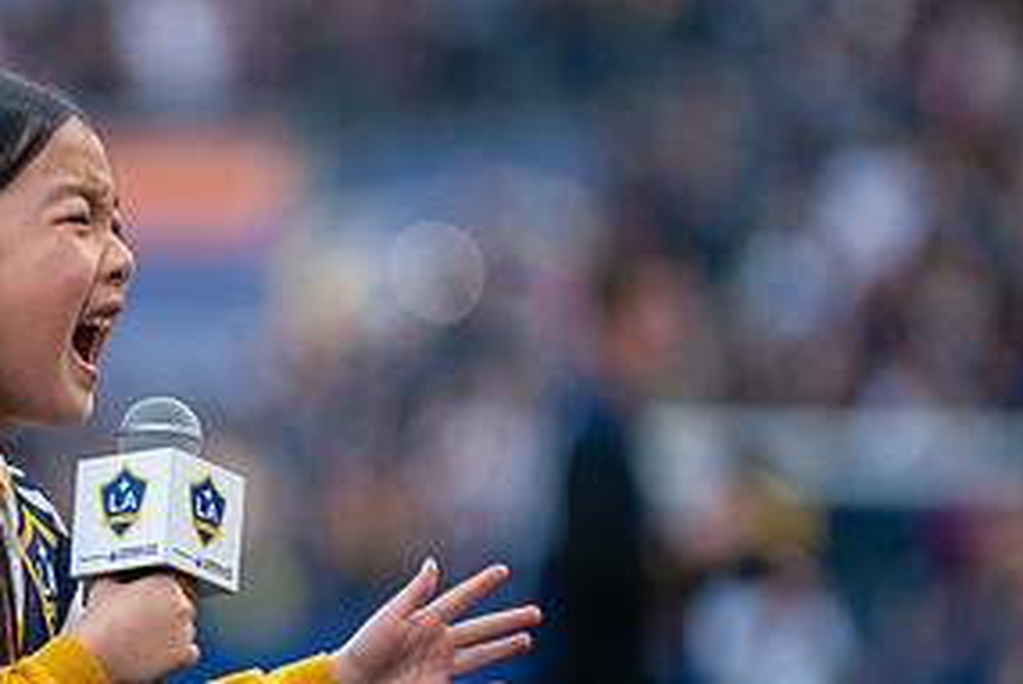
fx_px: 11514
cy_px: 458
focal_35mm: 405
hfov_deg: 5.1
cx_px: 61
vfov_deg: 3.4
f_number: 2.8
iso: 640
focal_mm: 200
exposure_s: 1/640
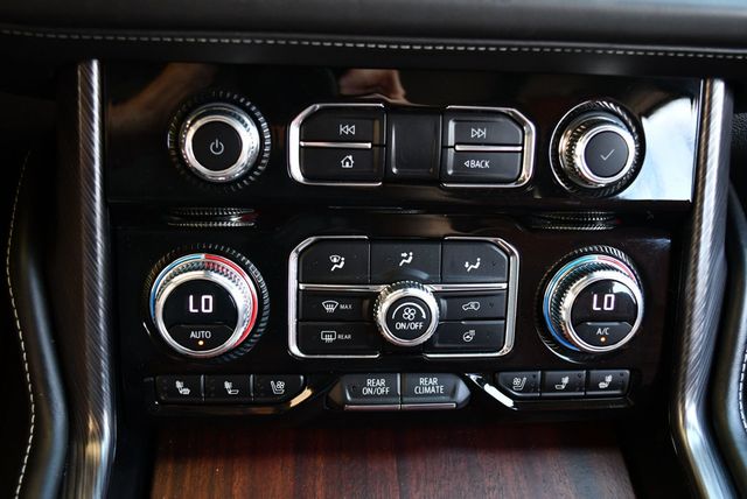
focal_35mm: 40
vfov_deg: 33.5
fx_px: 831
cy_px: 250
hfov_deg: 48.4
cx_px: 374
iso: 1000
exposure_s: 1/125
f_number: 3.8
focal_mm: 20
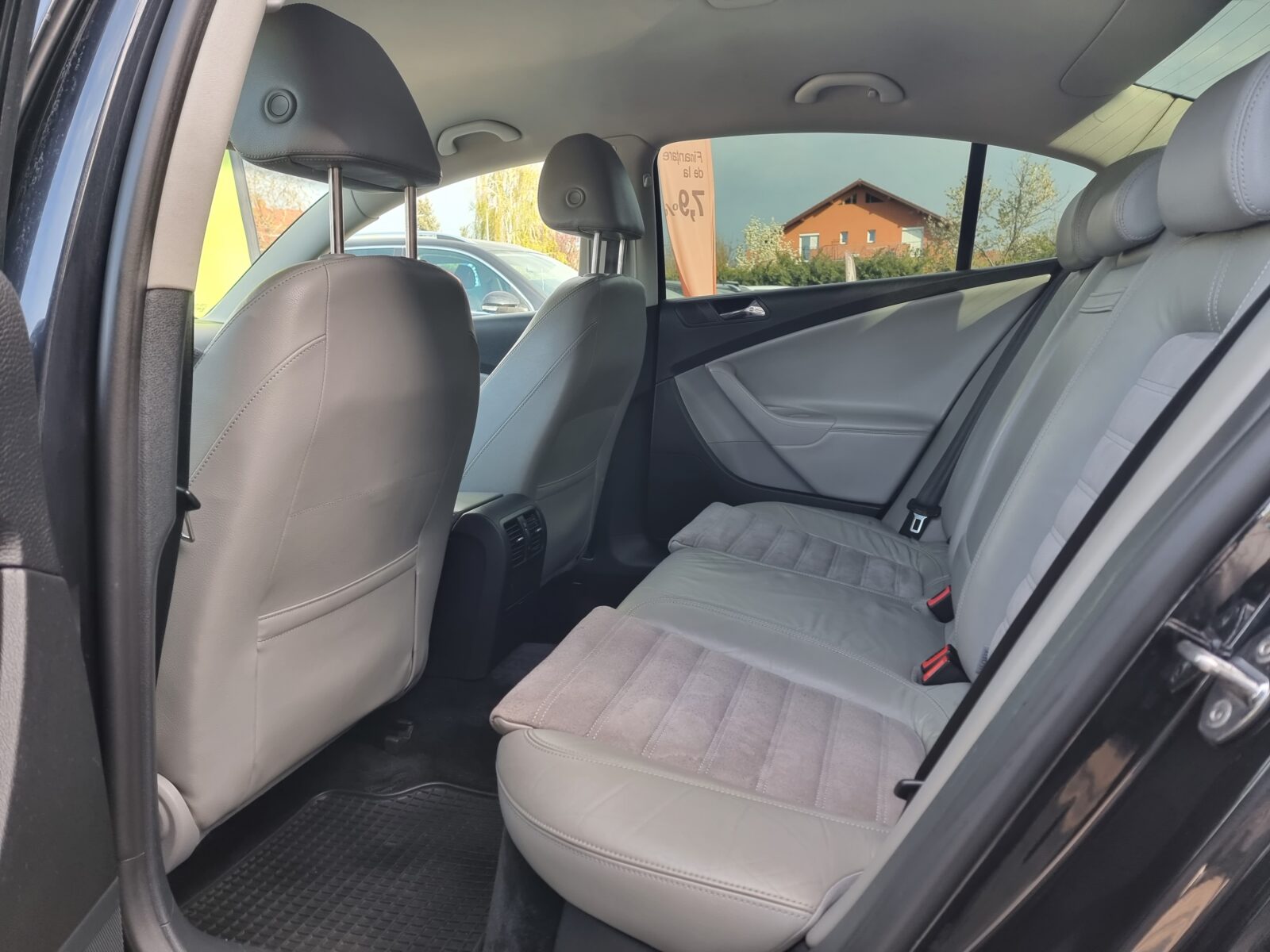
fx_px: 881
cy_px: 476
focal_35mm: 24
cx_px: 635
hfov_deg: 71.6
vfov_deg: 56.8
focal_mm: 6.7
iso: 64
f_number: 1.8
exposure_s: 1/100
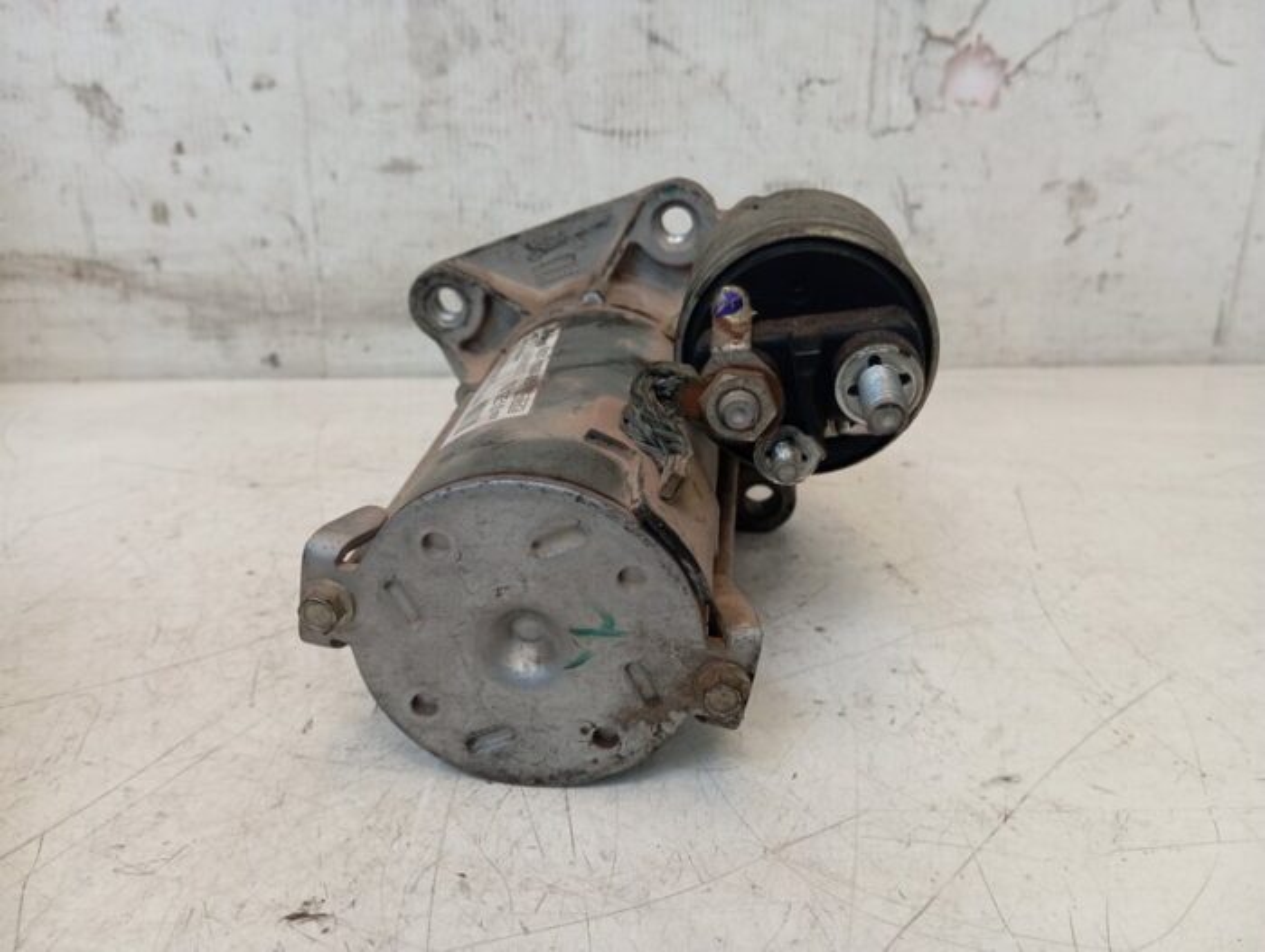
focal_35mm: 28
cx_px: 632
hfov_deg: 63.4
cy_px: 476
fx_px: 1025
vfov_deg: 49.9
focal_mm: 4.22
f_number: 1.8
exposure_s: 1/25
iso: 718
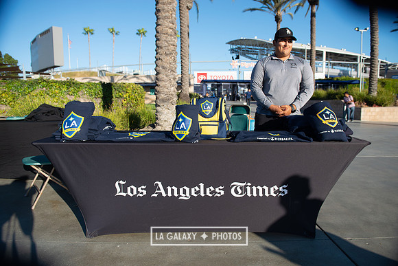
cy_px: 133
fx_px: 265
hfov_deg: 73.7
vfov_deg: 53.2
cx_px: 199
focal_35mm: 24
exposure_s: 1/1600
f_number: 4
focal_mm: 24
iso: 200
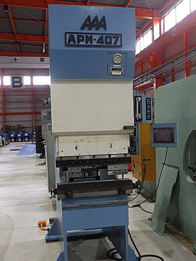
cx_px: 98
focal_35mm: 28
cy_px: 130
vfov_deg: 63.4
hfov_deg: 49.7
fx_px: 211
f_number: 3.5
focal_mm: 5
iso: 500
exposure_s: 1/45
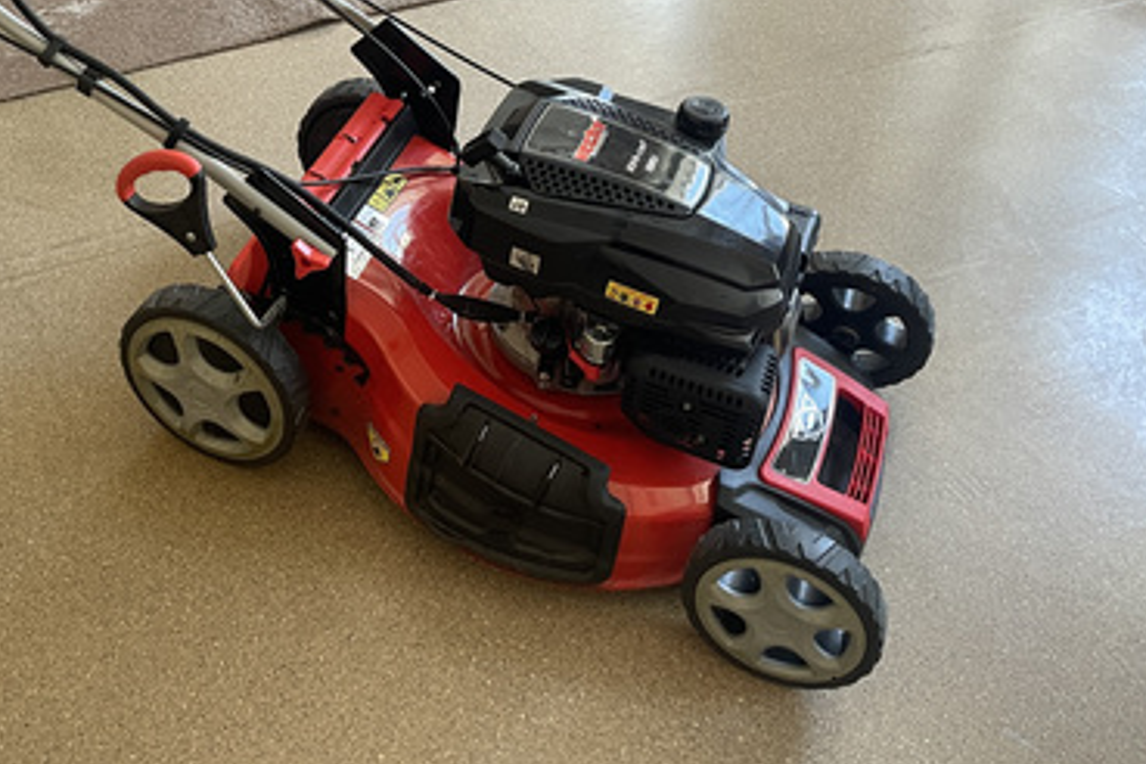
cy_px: 84
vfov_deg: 29.3
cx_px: 286
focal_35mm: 44
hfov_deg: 43.1
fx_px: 1401
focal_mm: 4.2
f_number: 1.6
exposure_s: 1/60
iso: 200
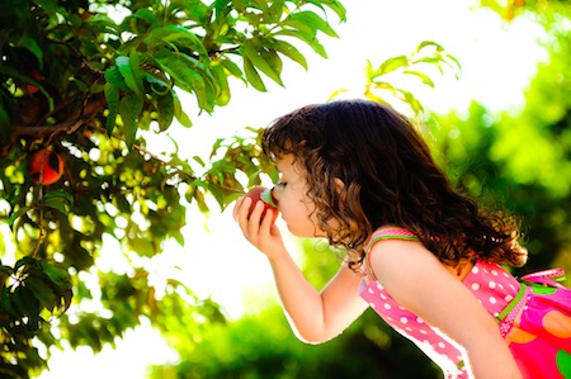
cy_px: 190
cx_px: 286
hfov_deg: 28.9
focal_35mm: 70
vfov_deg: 19.4
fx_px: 1109
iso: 400
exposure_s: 1/800
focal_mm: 70
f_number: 2.8
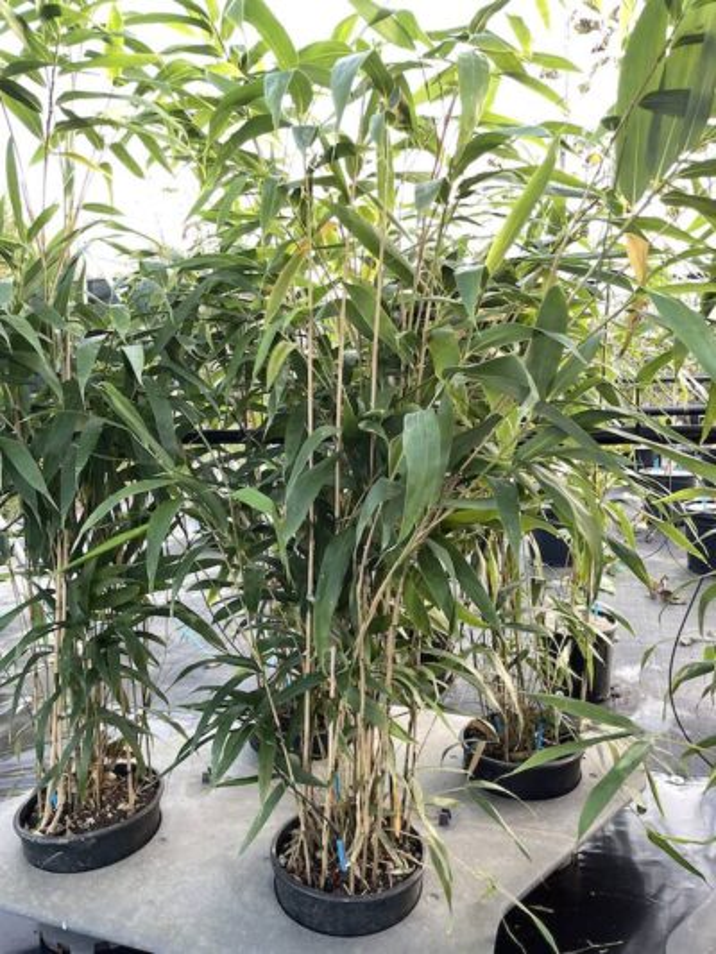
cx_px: 358
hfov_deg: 53.1
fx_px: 717
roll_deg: +2.2
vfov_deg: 67.3
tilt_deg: -8.1
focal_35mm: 26
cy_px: 477
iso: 125
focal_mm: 4.2
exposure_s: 1/112
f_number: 1.6
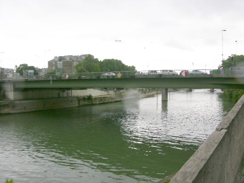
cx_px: 122
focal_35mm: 35
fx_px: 247
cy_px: 92
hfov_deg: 52.6
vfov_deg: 40.7
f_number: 5
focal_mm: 8.9
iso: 50
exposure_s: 1/40.7
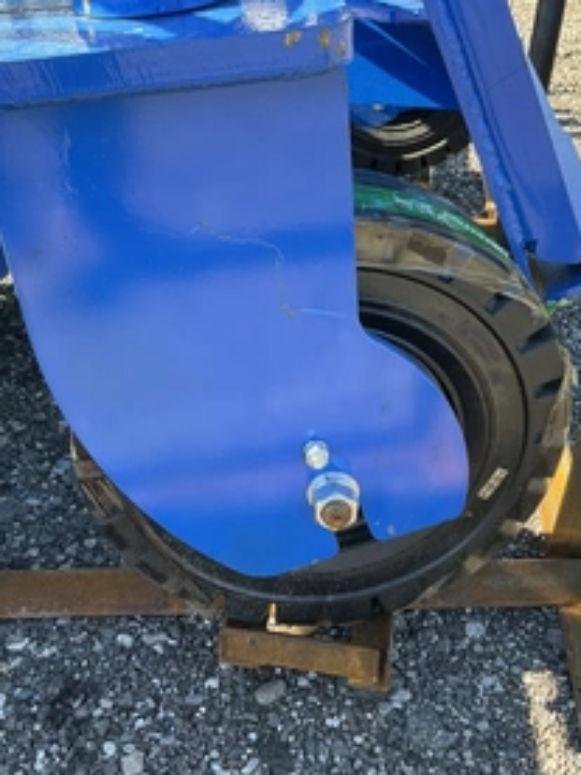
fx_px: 940
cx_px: 281
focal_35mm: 42
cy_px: 407
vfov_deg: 44.8
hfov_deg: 34.3
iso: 32
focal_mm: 3
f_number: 1.8
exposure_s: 1/172
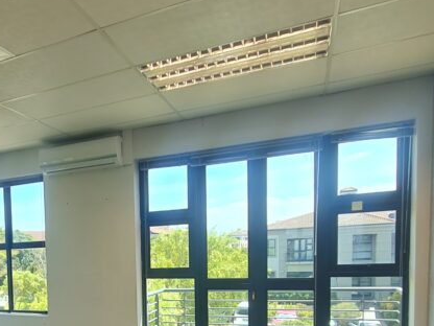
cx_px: 42
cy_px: 286
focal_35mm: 32
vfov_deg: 41.1
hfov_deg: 50.3
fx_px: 401
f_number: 2.2
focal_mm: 2.2
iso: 64
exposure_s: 1/50
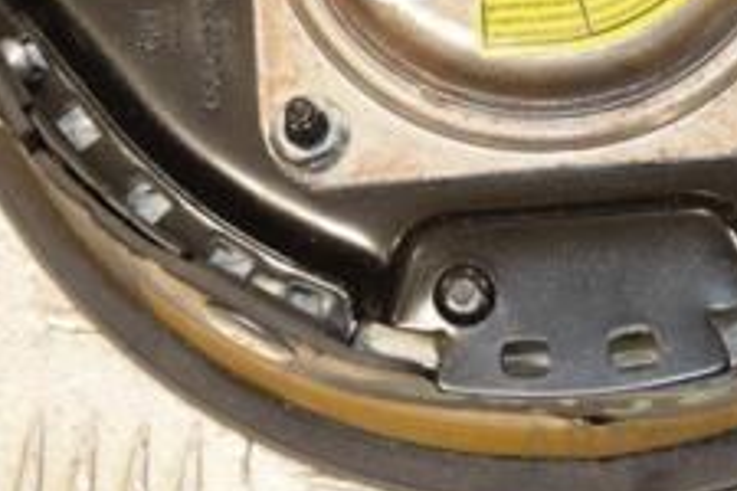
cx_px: 455
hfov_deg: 10.7
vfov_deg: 7.1
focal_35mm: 192
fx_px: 3930
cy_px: -124
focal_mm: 48
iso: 800
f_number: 7.1
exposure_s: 1/200
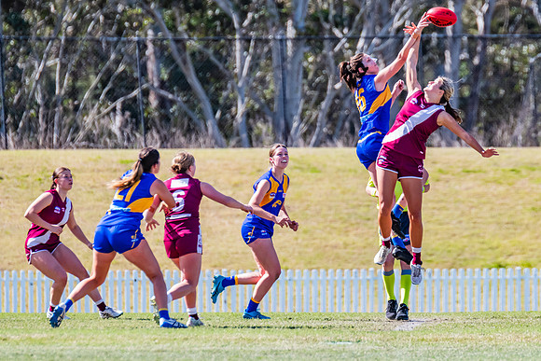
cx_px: 354
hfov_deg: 3.4
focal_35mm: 604
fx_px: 9080
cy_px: 165
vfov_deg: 2.3
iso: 800
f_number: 7.1
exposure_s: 1/1600
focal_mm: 420
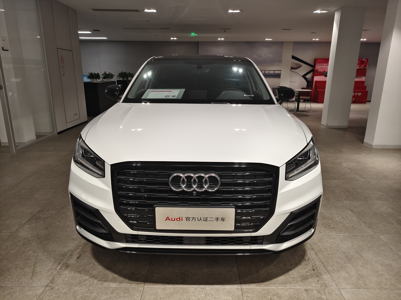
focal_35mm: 23
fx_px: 266
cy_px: 150
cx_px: 200
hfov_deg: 73.9
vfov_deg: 58.9
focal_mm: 5.56
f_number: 1.88
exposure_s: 1/100
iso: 87
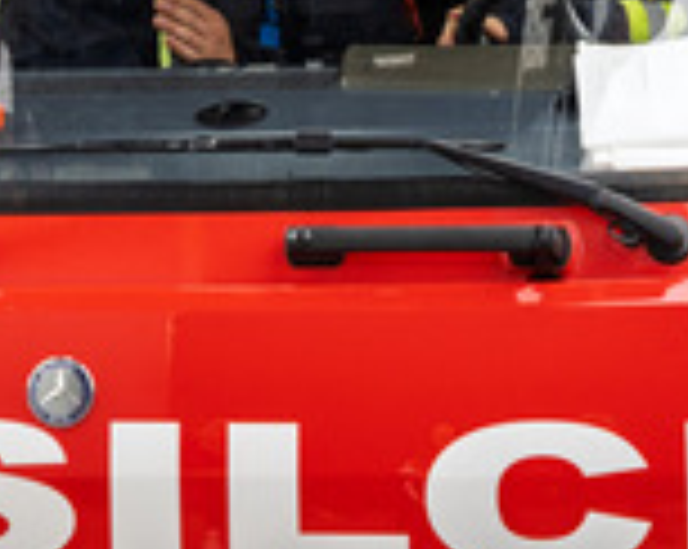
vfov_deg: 7.6
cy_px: -30
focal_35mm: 203
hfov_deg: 9.5
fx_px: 4128
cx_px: 234
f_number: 4
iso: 800
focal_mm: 70
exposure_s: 1/200
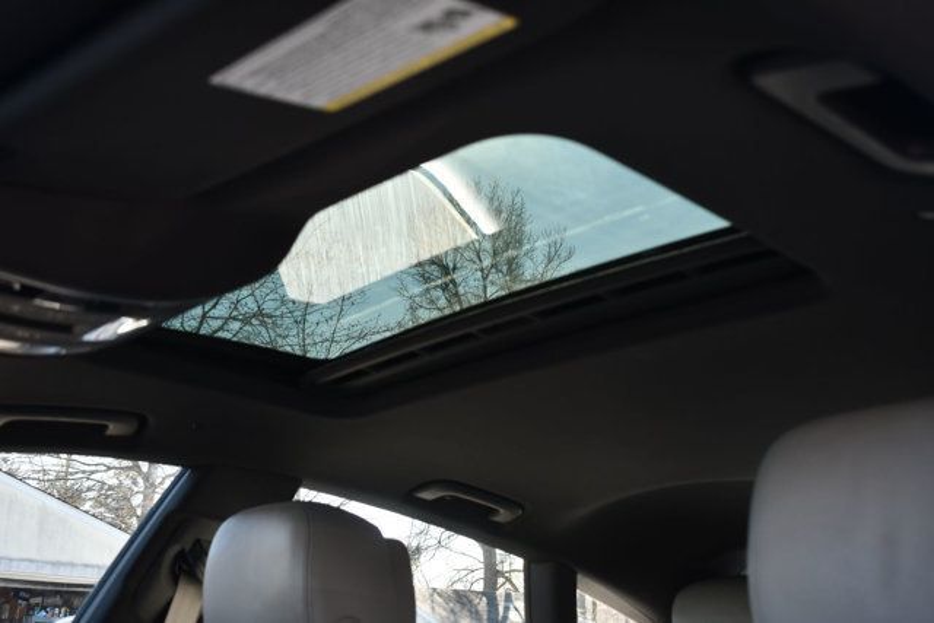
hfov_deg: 49.5
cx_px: 467
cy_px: 312
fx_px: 1012
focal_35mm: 39
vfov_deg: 34.2
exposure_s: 1/250
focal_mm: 26
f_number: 5
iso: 400
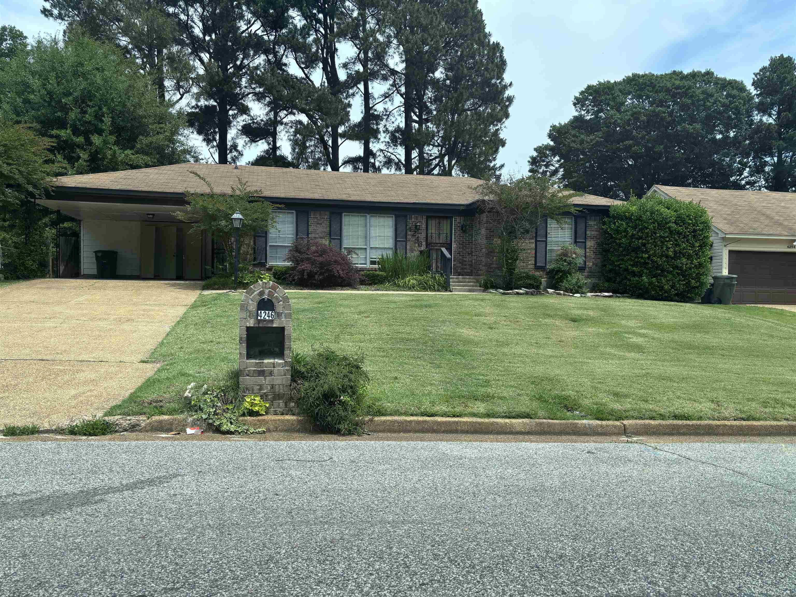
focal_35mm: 26
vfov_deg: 53.1
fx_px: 598
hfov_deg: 67.3
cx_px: 398
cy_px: 298
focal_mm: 5.96
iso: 50
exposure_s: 1/1845
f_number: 1.6
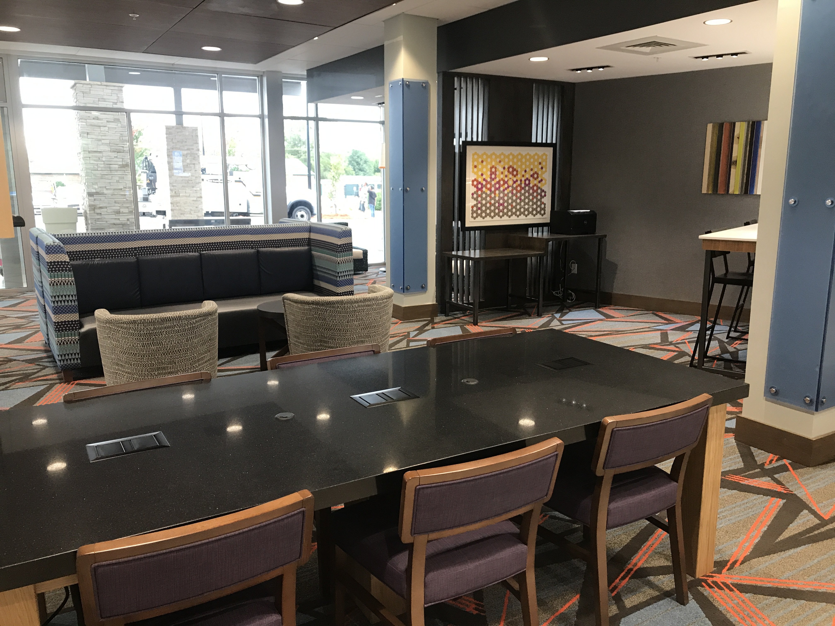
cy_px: 313
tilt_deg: -9.9
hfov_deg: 63.4
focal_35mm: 28
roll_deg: +0.0
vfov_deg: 49.7
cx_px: 418
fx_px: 675
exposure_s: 1/20
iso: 40
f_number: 1.8
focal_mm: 3.99
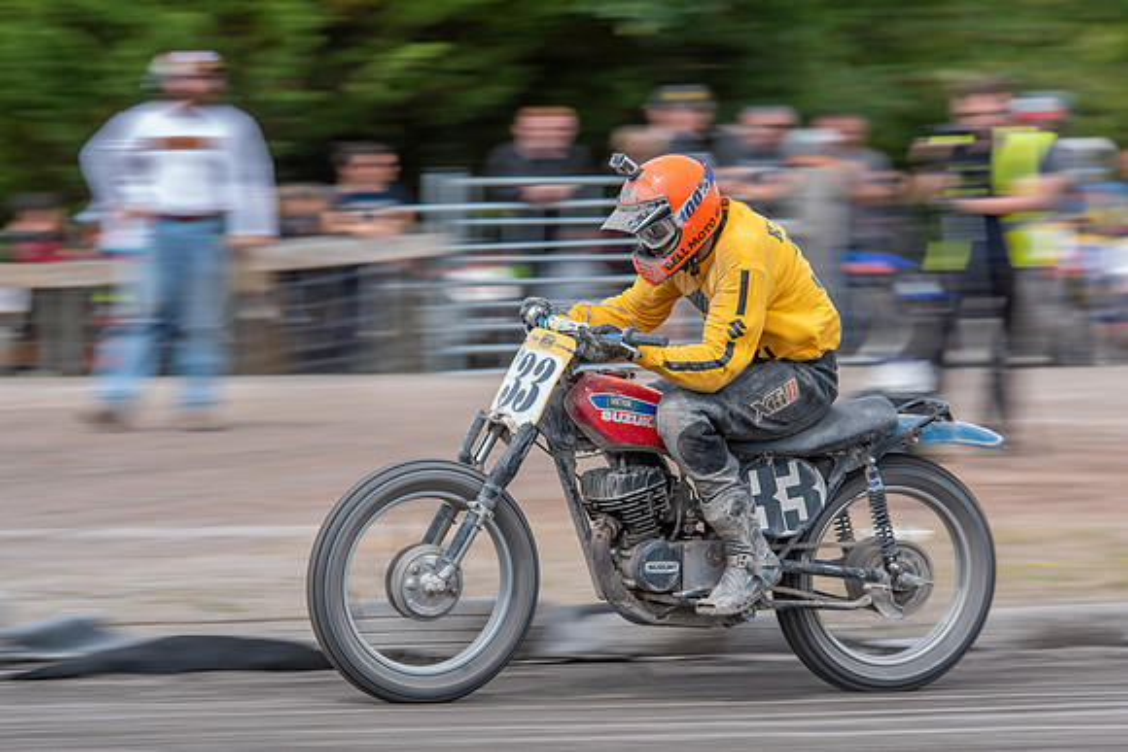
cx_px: 551
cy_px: 453
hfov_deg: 9.1
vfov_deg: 6.1
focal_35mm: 227
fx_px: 7112
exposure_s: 1/200
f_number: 8
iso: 200
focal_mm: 175
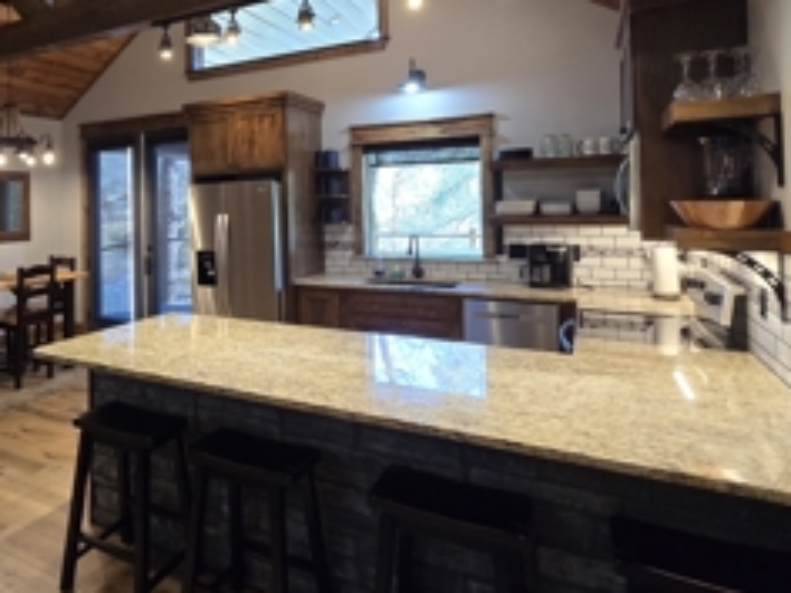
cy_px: 198
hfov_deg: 73.8
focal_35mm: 22
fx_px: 503
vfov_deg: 59.7
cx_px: 258
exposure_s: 1/60
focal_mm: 2.2
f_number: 2.2
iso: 250
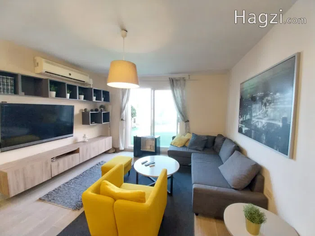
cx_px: 158
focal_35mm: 13
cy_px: 118
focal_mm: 1.3
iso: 200
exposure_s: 1/33
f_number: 2.2
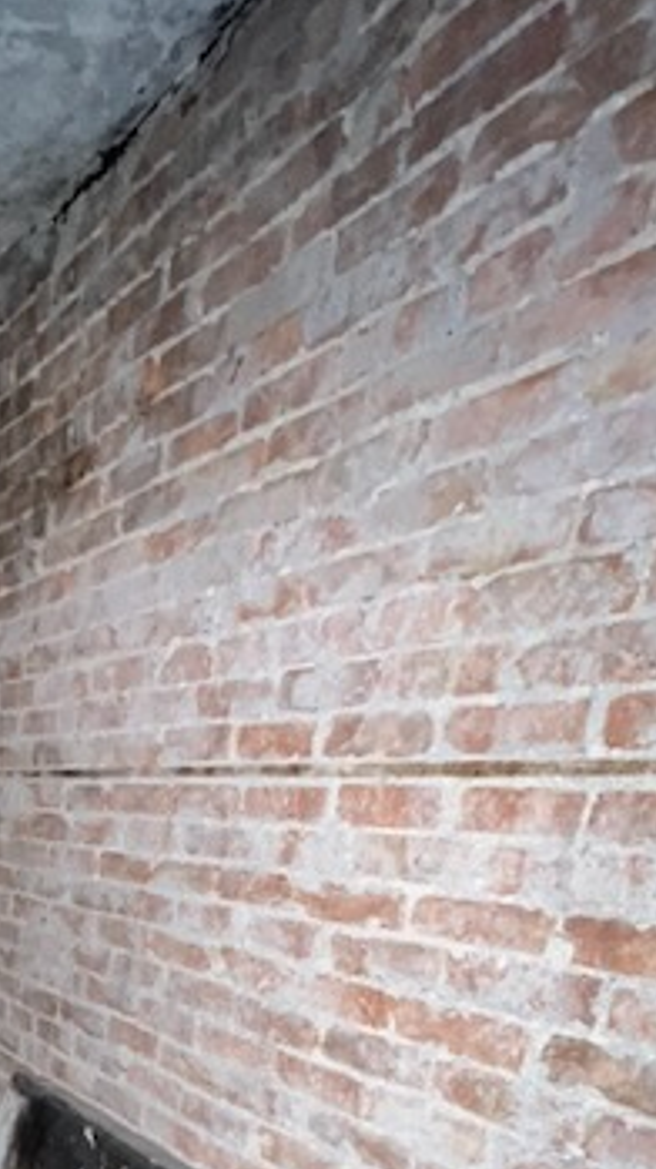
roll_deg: -1.7
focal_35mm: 26
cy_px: 1055
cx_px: -33
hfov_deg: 38.2
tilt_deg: -16.8
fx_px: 805
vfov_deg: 60.7
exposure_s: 1/16
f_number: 1.8
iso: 250
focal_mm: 1.57
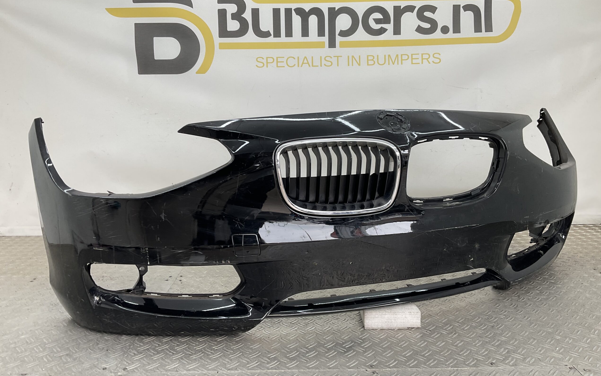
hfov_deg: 61.2
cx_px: 303
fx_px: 508
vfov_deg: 40.6
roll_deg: -1.0
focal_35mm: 31
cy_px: 183
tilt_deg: -9.6
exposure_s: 1/120
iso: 20
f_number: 1.8
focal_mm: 3
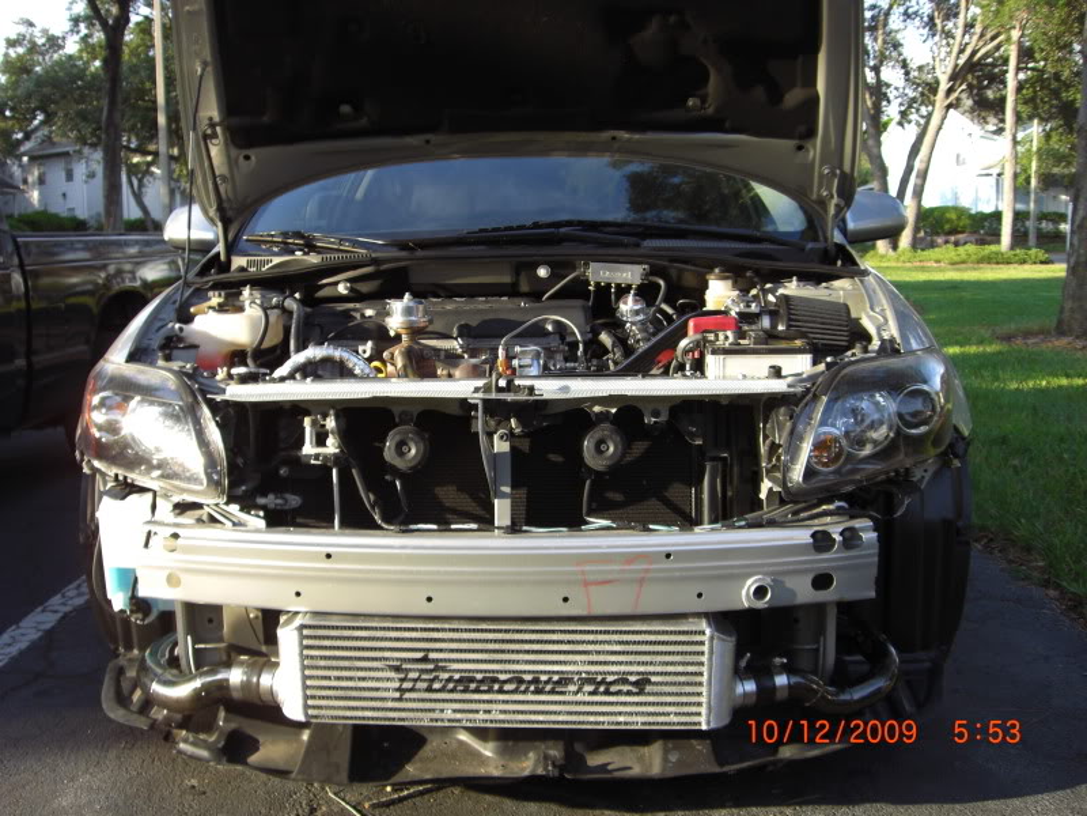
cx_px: 544
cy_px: 408
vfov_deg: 37.7
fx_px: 1193
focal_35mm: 38
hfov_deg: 49.0
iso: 64
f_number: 2.7
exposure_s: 1/200
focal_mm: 6.2
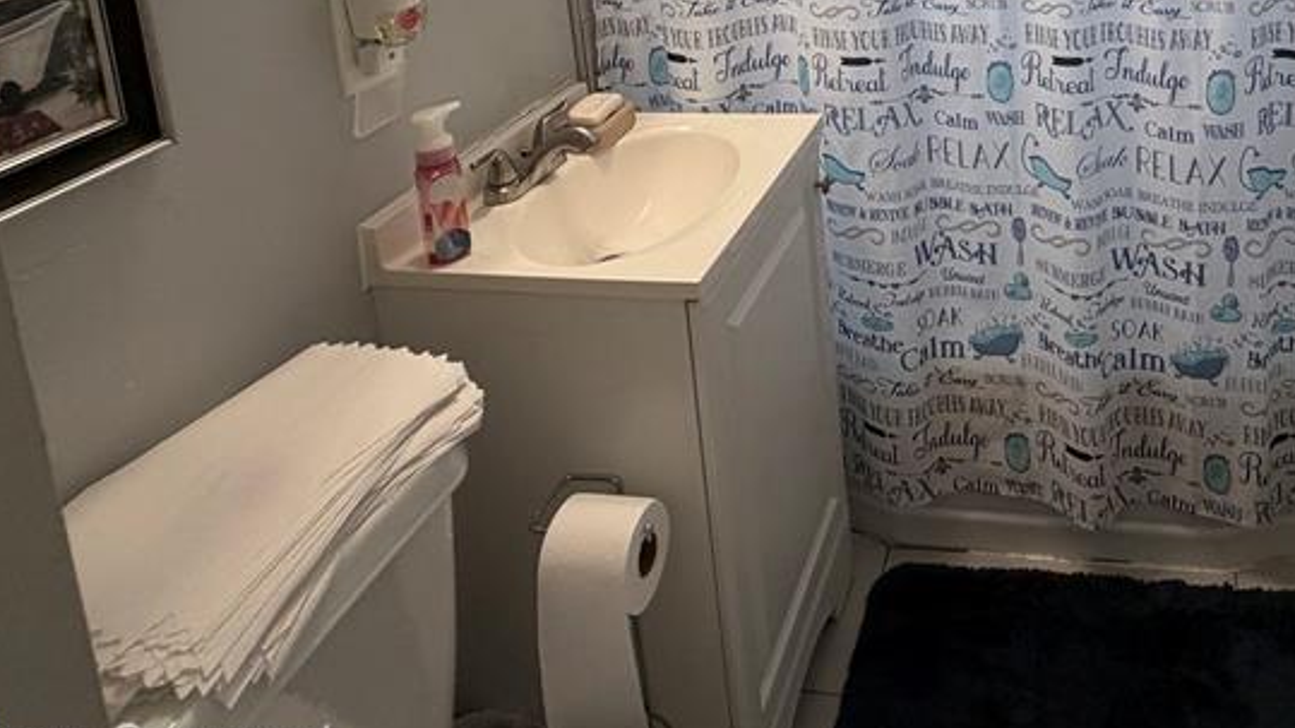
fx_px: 996
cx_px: 971
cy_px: -139
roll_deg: +3.7
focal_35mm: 29
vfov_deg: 33.1
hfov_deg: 62.3
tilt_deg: -8.9
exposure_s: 1/60
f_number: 2.2
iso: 160
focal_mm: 2.22
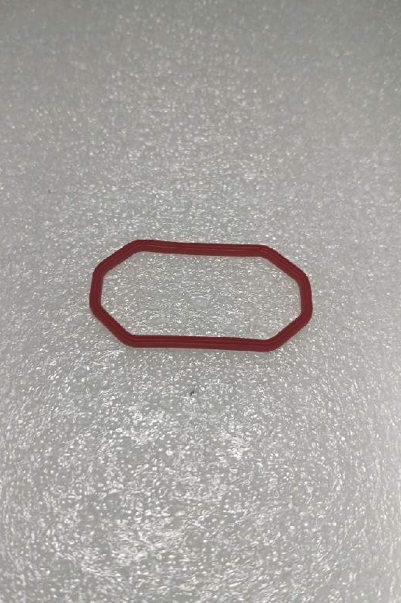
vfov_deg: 63.7
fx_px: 485
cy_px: 305
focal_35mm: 29
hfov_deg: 44.9
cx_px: 188
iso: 64
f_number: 1.8
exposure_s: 1/30
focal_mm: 3.98
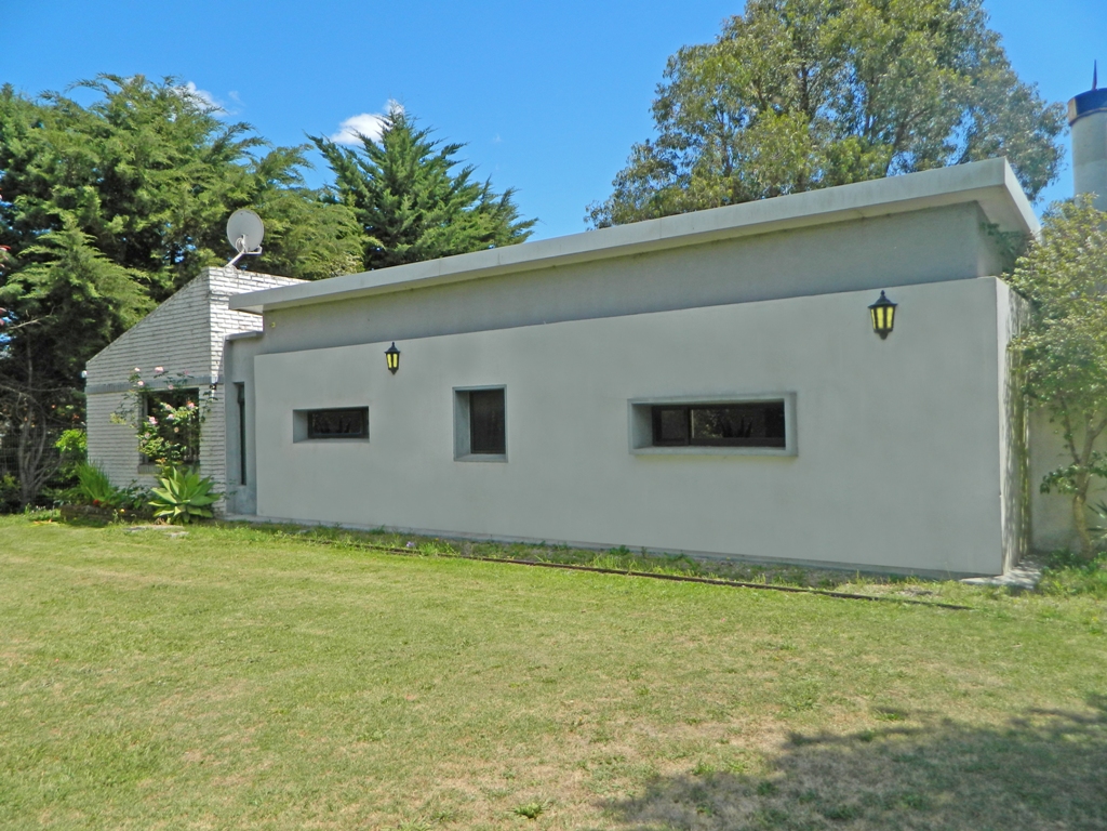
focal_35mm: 25
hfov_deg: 69.4
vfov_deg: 54.9
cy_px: 416
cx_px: 554
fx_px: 799
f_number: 3.1
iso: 80
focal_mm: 4.5
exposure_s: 1/800
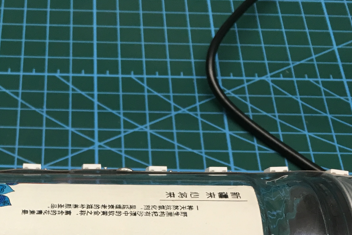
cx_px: 44
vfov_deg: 18.5
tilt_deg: -58.5
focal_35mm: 69
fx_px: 675
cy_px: 293
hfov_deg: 28.3
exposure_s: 1/33
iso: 100
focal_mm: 4.15
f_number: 2.2
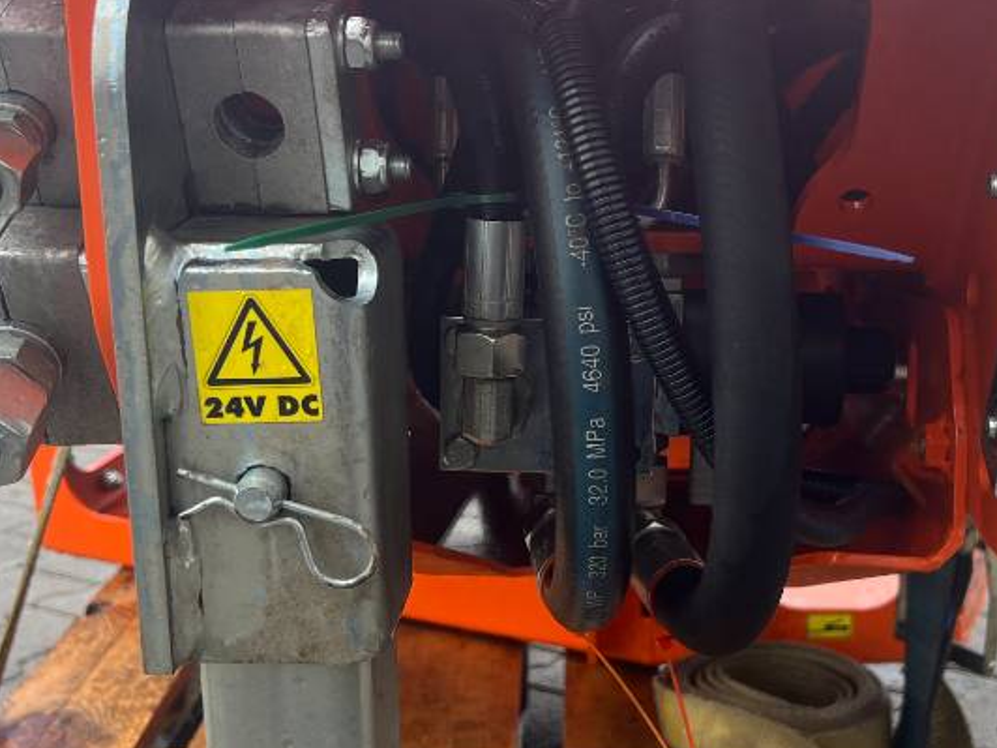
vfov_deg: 29.1
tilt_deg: -9.9
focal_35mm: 50
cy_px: 349
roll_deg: +0.5
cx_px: 626
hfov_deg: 37.9
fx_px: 1440
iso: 50
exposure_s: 1/780
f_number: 1.5
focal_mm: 5.7
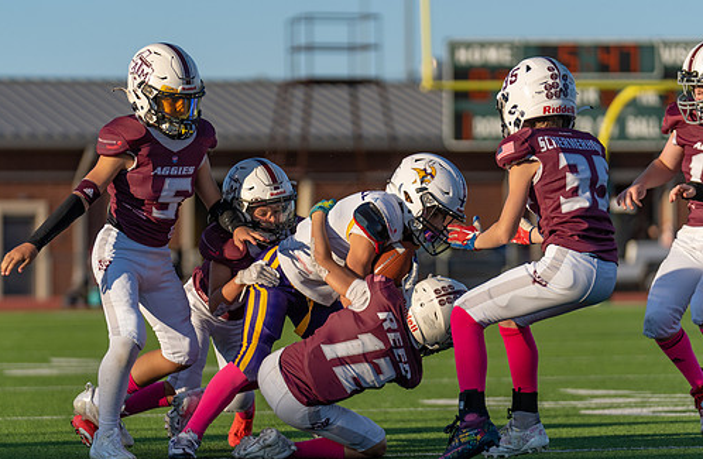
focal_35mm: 231
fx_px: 4482
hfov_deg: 9.0
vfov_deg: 5.9
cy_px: 291
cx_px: 306
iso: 100
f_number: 2.8
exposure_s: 1/1600
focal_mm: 154
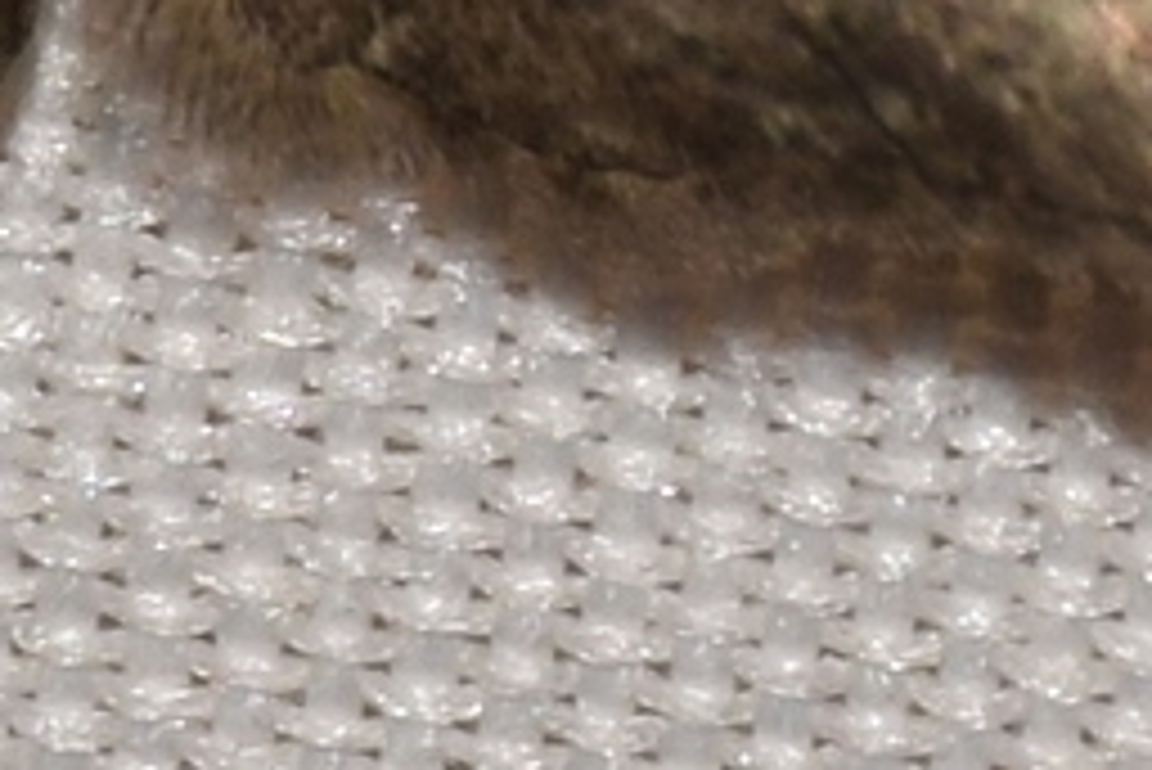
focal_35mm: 786
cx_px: -250
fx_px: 25165
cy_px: -266
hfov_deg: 2.6
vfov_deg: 1.8
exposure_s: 1/160
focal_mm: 140
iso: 125
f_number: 10
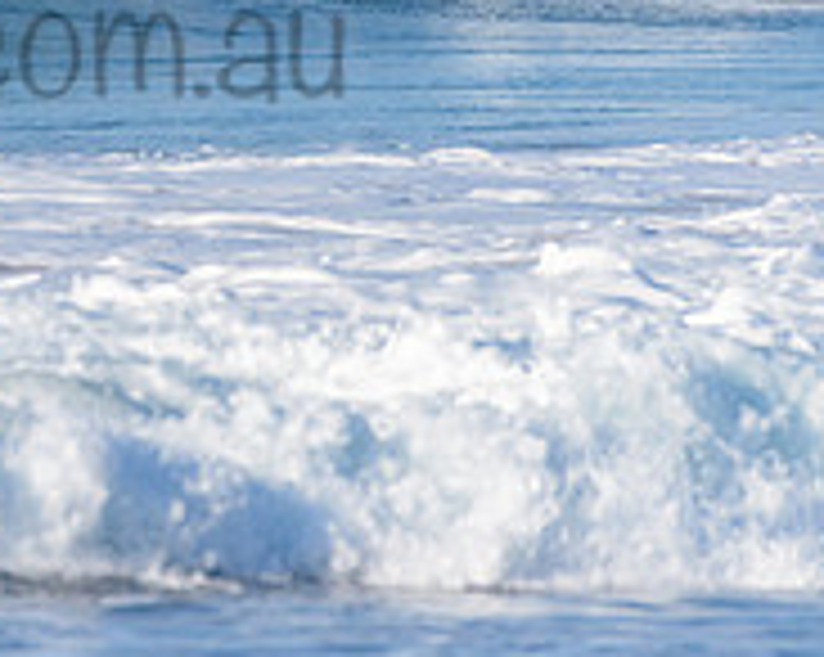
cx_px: -131
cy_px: -7
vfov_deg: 1.0
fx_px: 36250
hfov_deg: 1.3
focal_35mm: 1488
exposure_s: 1/2000
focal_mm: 500
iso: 180
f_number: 5.6
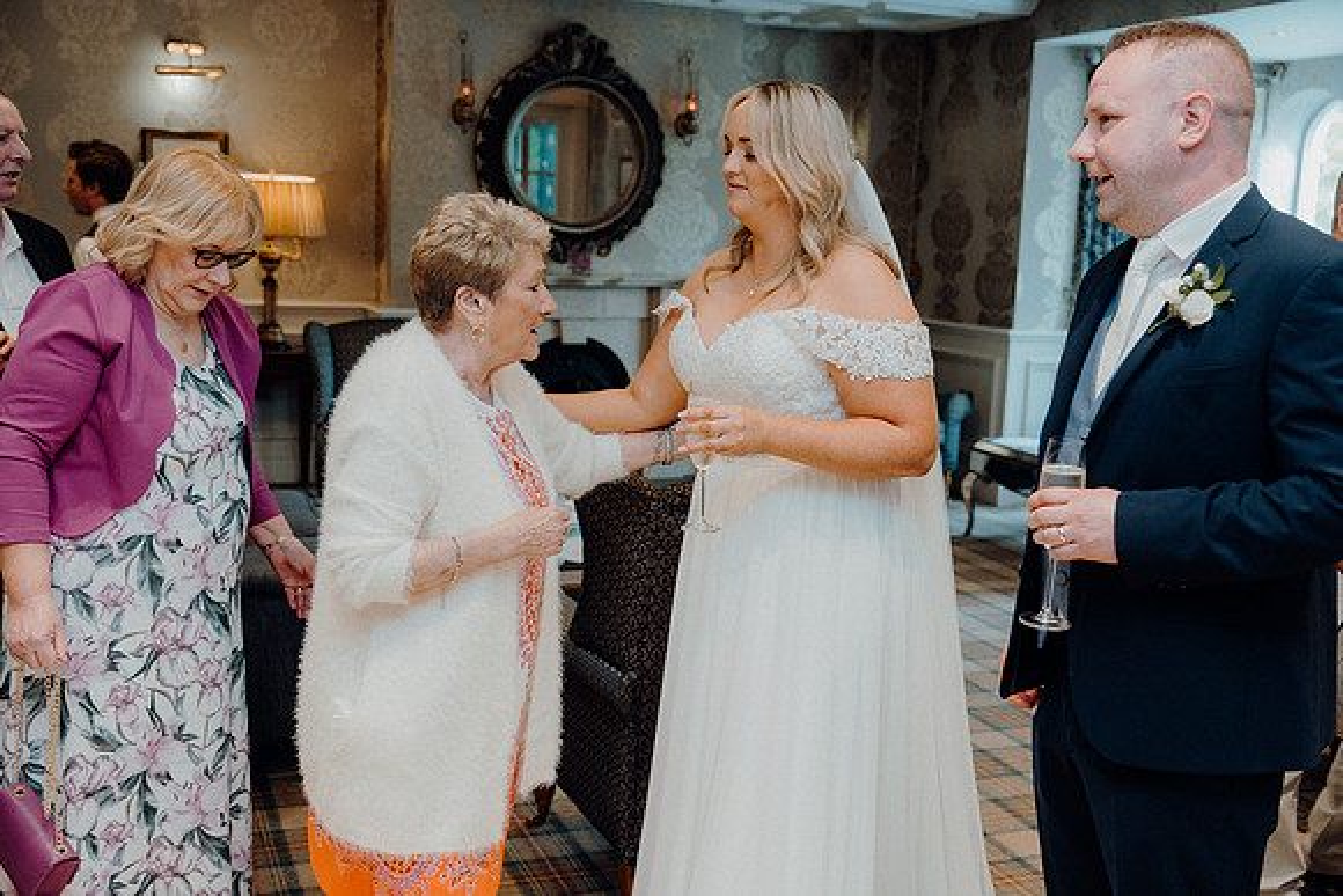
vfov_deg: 34.2
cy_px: 448
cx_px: 672
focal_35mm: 39
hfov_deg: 49.5
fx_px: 1455
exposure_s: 1/160
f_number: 3.5
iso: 1600
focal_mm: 39
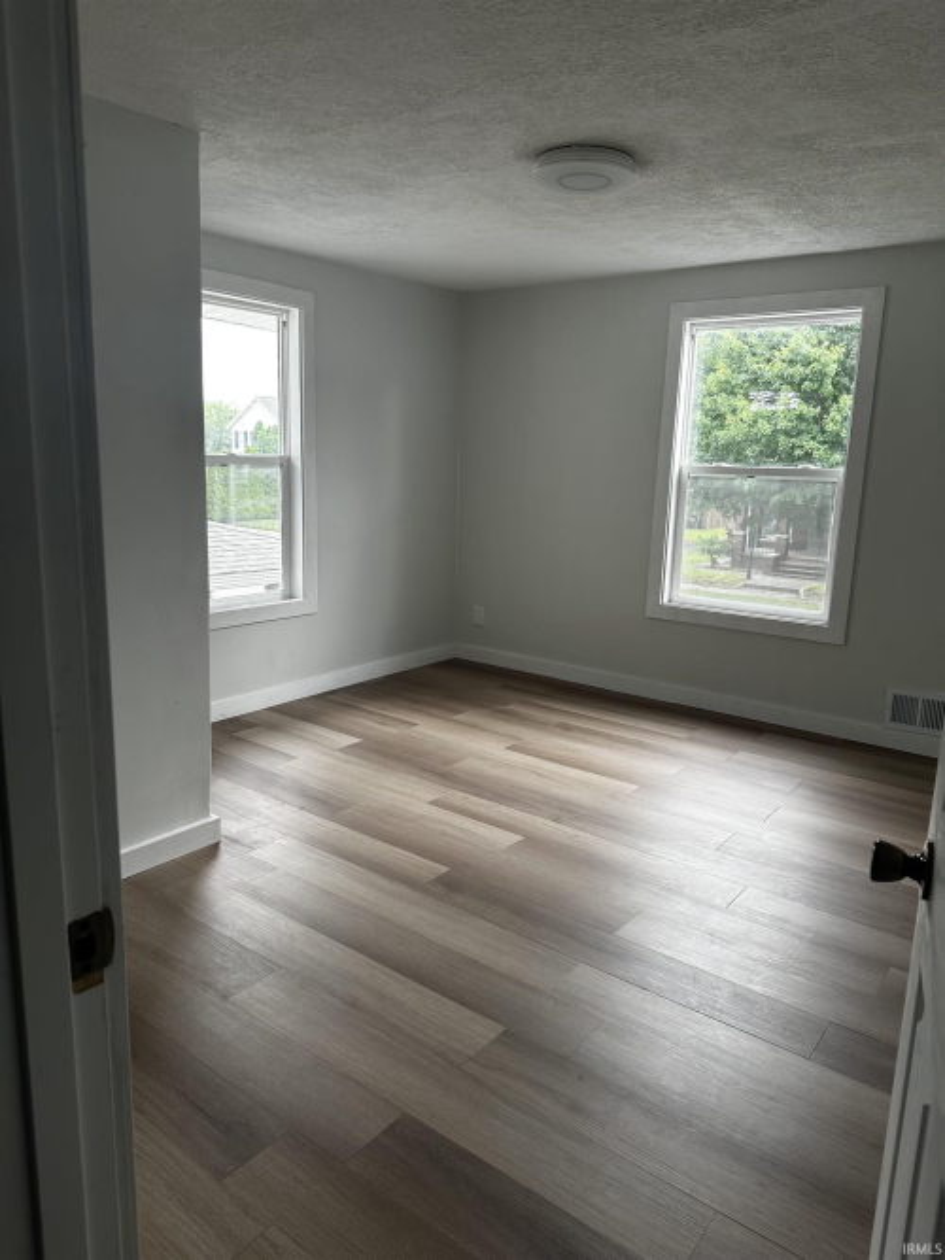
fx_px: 874
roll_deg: -1.8
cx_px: 472
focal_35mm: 24
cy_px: 630
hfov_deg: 56.8
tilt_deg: -9.5
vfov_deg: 71.6
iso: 125
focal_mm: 6.86
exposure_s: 1/121
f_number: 1.78
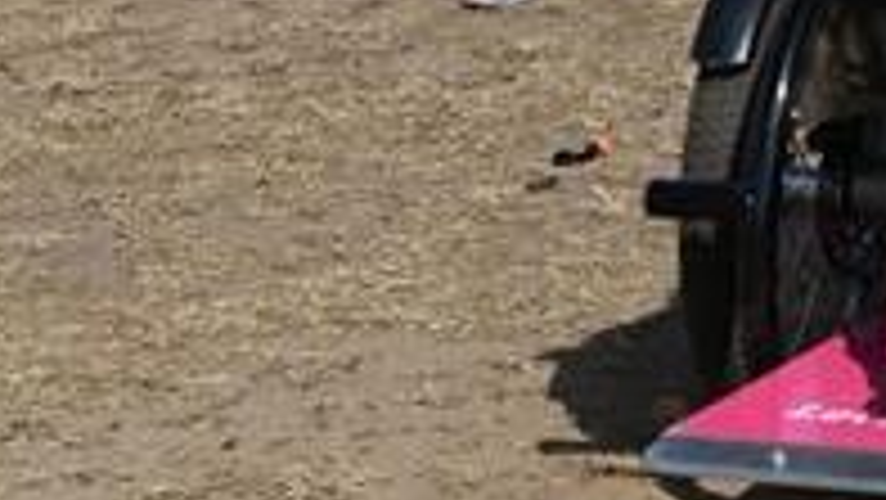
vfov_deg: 4.7
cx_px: 1336
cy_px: -669
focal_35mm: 253
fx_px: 5946
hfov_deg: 8.3
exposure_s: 1/8000
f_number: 4.5
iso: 500
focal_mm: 48
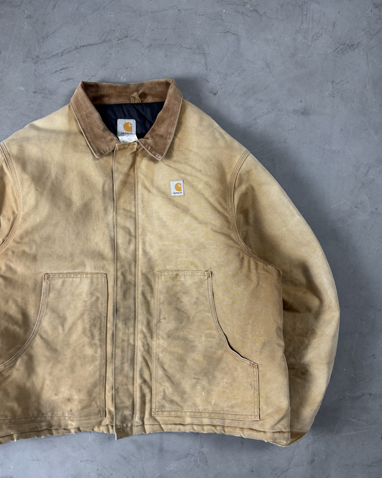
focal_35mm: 26
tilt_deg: -85.2
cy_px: 257
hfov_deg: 54.9
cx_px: 196
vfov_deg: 65.9
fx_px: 368
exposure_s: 1/60
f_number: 1.78
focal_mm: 6.76
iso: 200
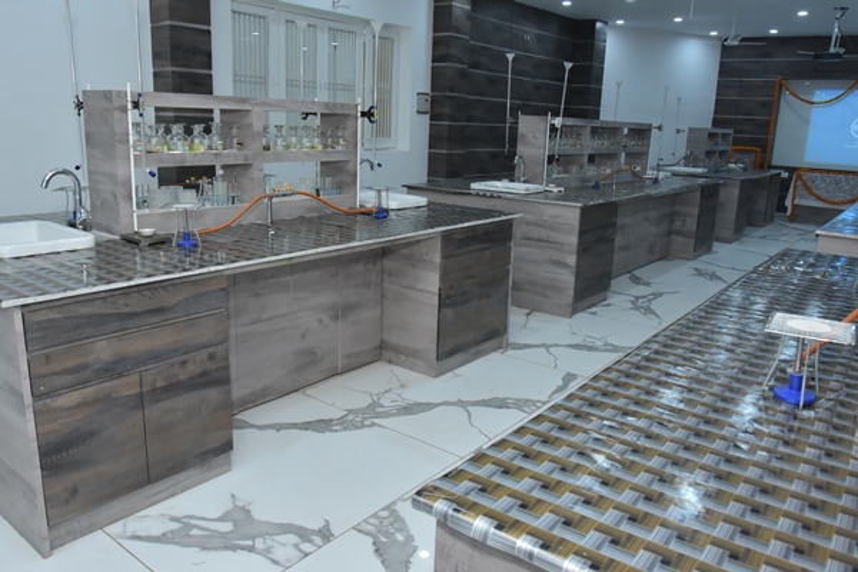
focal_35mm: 27
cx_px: 429
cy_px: 286
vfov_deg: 47.9
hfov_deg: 67.4
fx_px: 643
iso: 800
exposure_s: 1/125
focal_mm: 18
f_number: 7.1
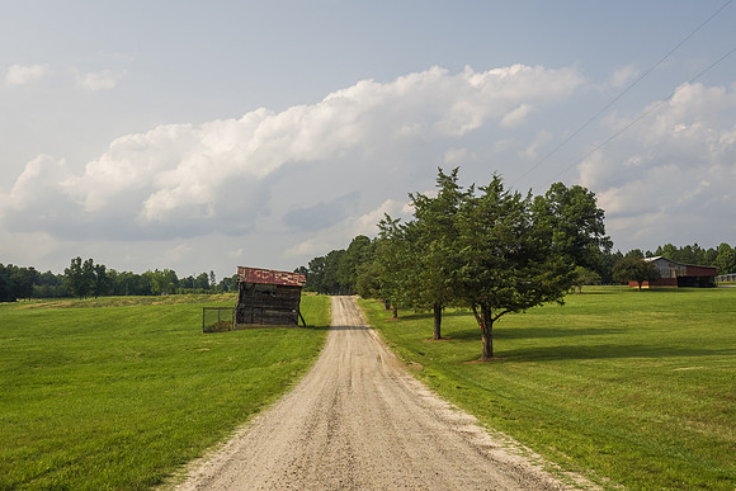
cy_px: 205
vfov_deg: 38.3
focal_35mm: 35
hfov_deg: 55.1
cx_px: 354
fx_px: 706
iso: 200
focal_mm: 16
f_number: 6.3
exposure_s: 1/320
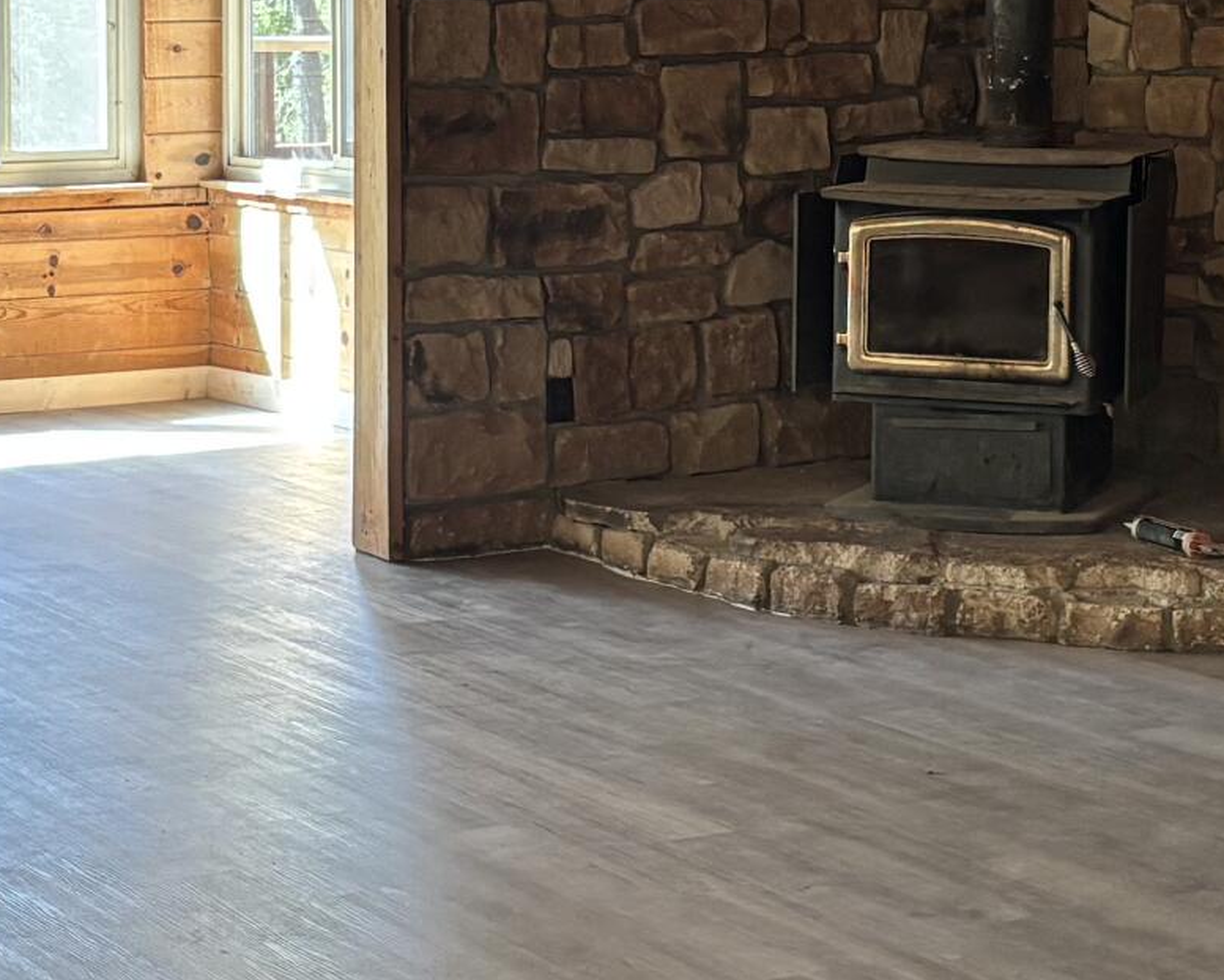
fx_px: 3551
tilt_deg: -3.7
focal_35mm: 98
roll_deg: -0.2
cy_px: 134
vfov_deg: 15.6
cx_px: 832
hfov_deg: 19.5
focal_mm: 5.96
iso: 125
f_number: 1.6
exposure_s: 1/60
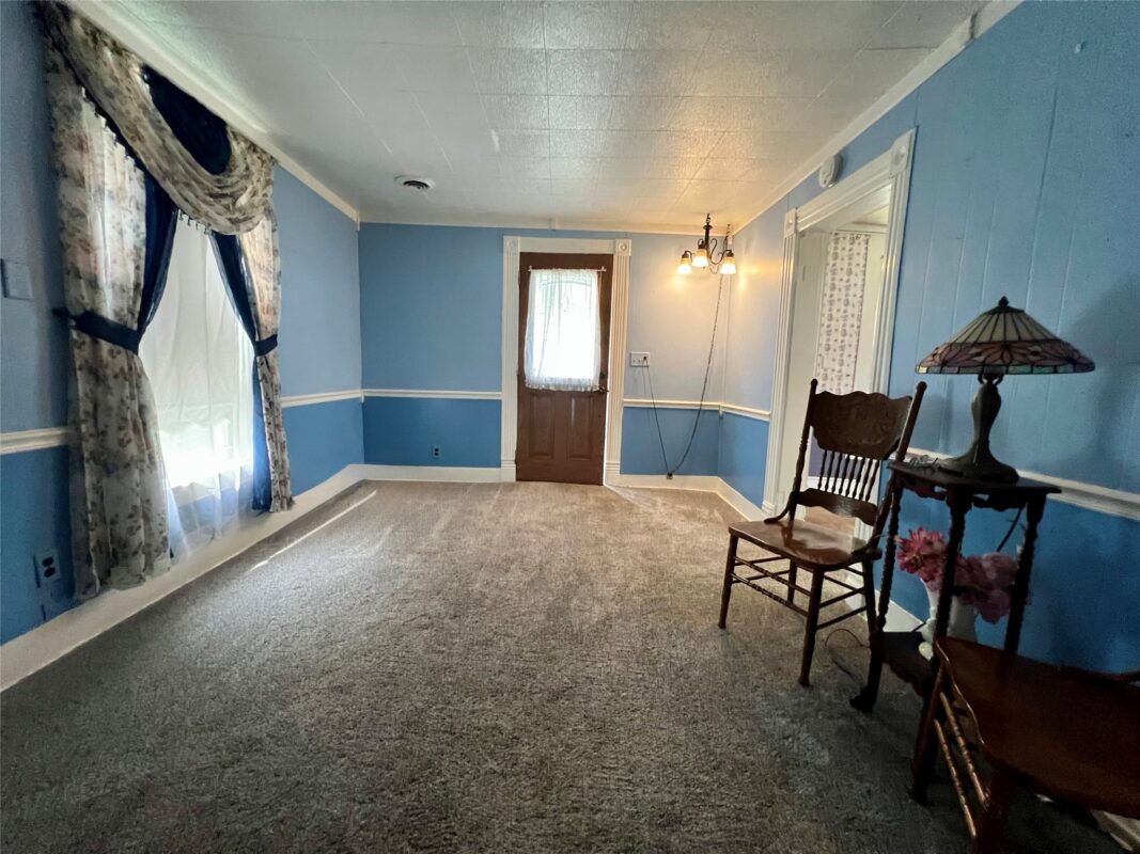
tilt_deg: -5.0
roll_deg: -2.4
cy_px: 427
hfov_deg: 106.2
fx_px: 428
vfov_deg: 89.9
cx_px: 570
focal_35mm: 13
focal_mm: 1.57
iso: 500
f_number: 1.8
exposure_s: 1/60
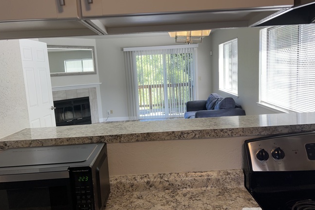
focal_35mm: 28
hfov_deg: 65.5
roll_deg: +2.8
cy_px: 105
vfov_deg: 46.4
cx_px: 158
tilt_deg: -8.5
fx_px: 245
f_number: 1.5
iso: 50
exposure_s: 1/120
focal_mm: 5.7
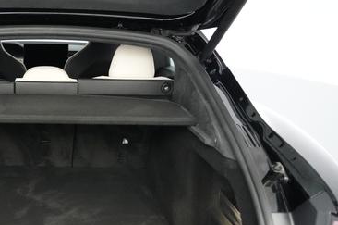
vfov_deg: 31.0
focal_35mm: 42
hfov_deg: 43.1
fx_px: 394
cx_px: 43
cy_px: 181
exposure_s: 1/160
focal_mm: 24
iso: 10000
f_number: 2.8
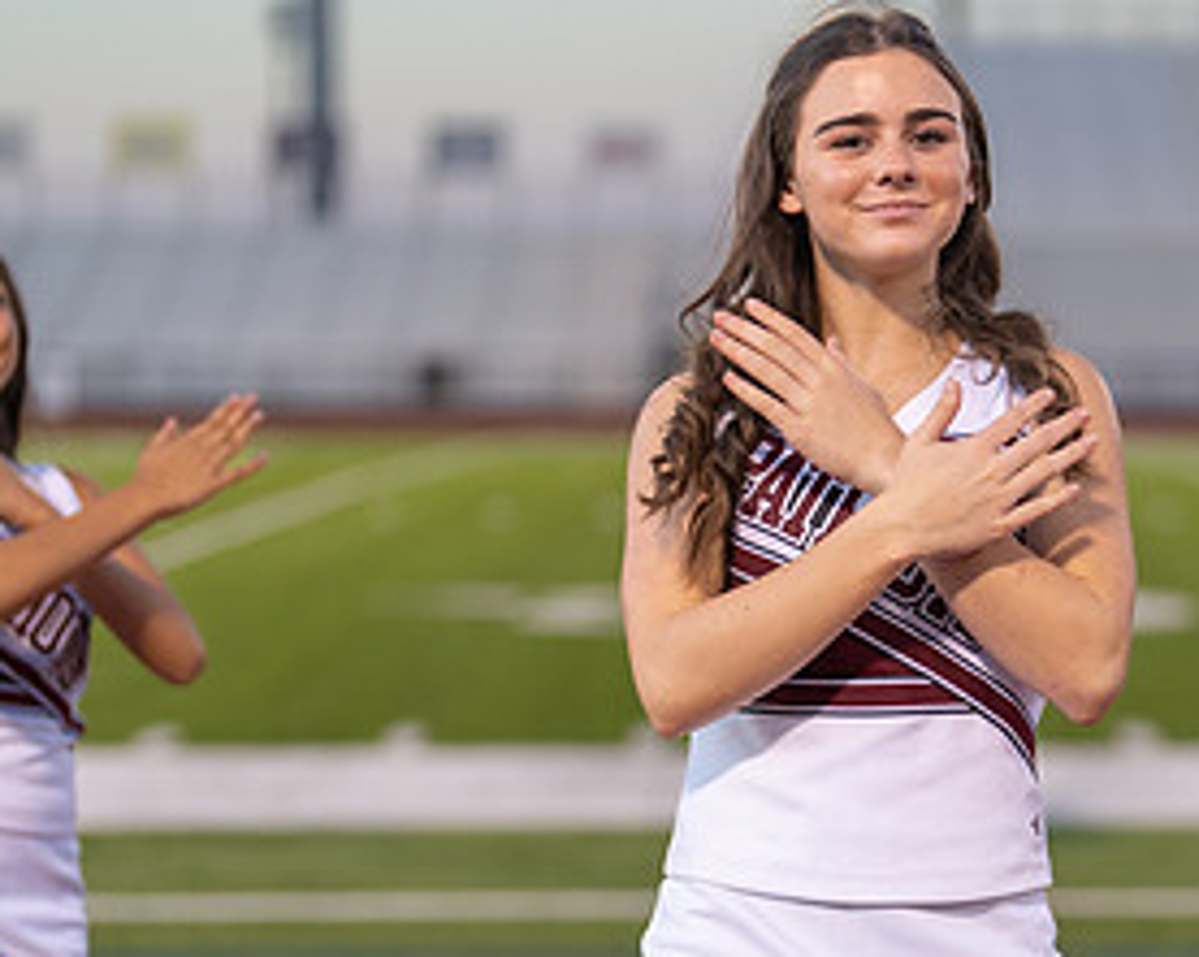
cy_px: 691
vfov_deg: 13.8
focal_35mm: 111
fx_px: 3935
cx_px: 985
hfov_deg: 17.2
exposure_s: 1/1000
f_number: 1.2
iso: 400
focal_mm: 50
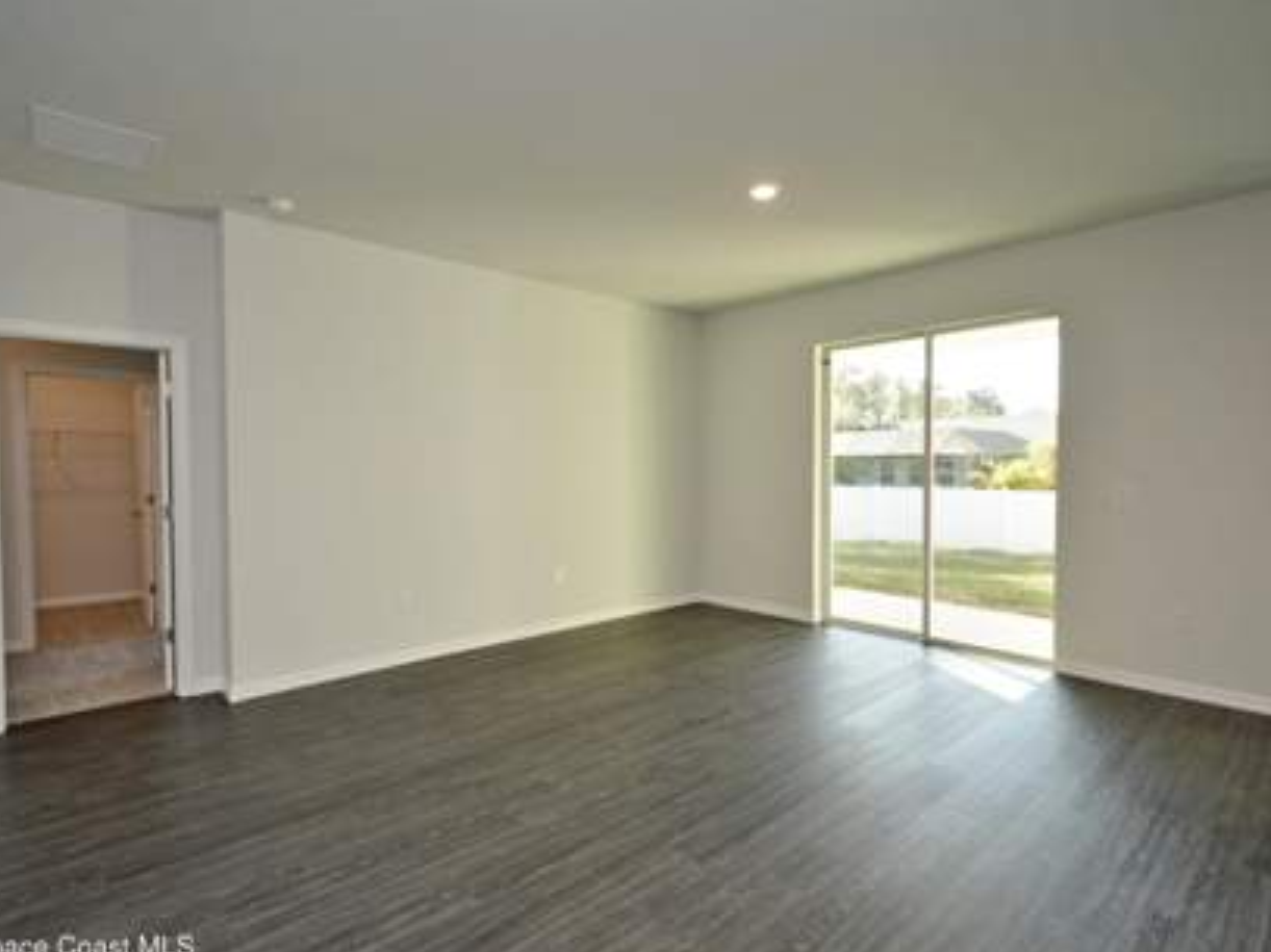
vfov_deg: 74.7
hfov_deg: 91.0
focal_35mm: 17
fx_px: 624
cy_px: 490
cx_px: 625
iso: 200
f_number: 4
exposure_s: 1/60
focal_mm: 10
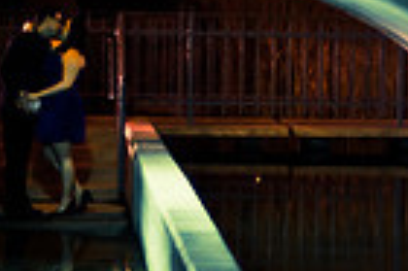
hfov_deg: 9.9
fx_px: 2343
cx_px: 388
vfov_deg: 6.6
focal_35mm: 207
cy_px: 169
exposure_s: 1/100
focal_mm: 50
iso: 1600
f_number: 1.4
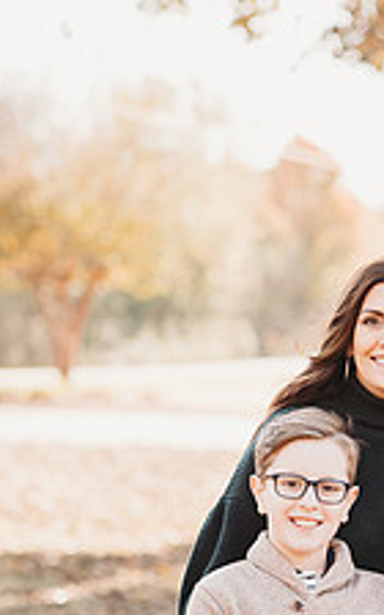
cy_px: 541
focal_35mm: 174
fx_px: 2914
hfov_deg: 7.5
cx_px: 387
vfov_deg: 12.0
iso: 200
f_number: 2.5
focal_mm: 85
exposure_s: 1/640
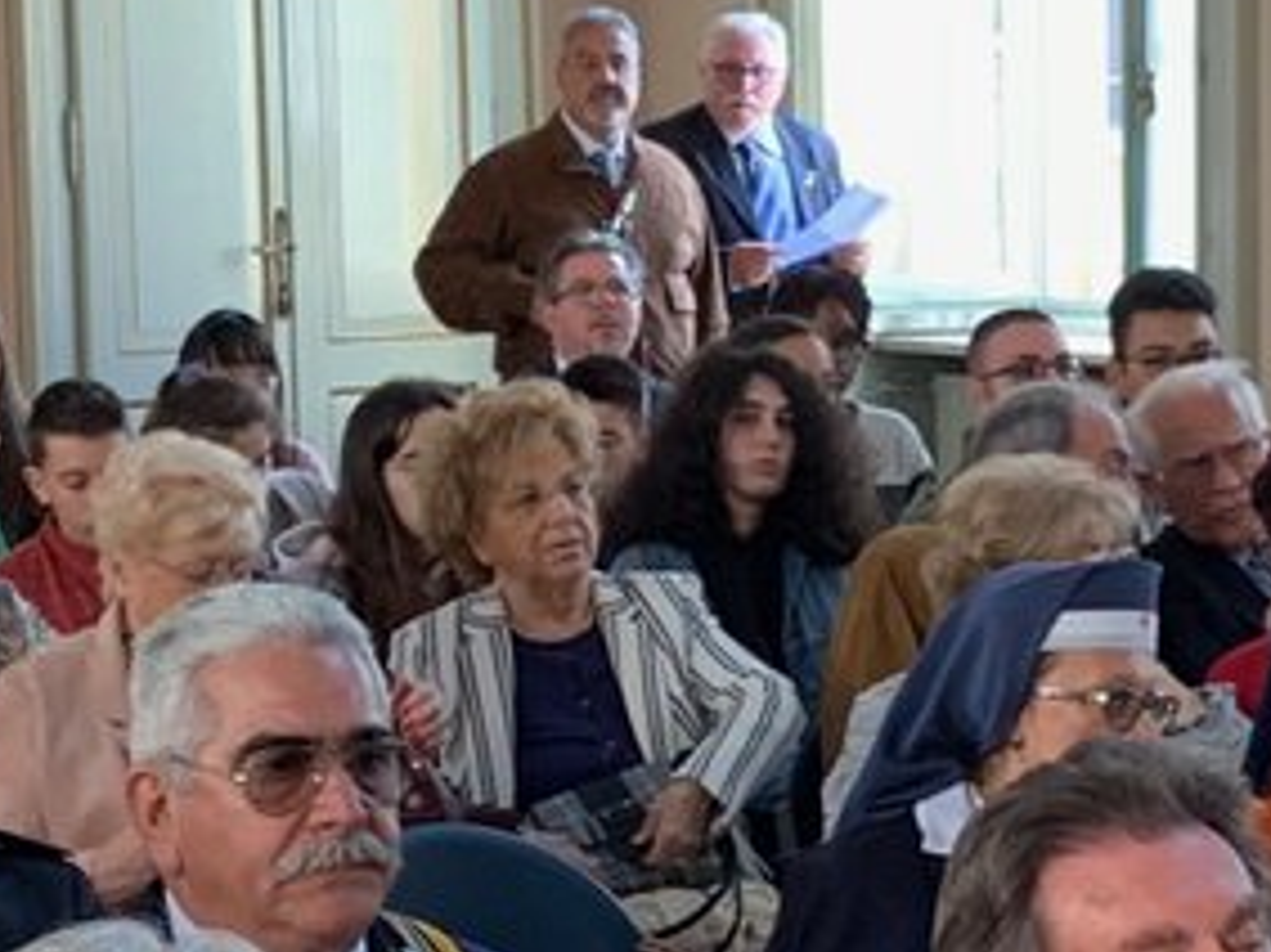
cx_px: 876
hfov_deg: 13.4
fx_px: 5395
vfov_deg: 10.1
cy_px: 777
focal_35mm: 147
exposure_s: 1/50
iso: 100
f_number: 1.8
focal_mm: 4.25
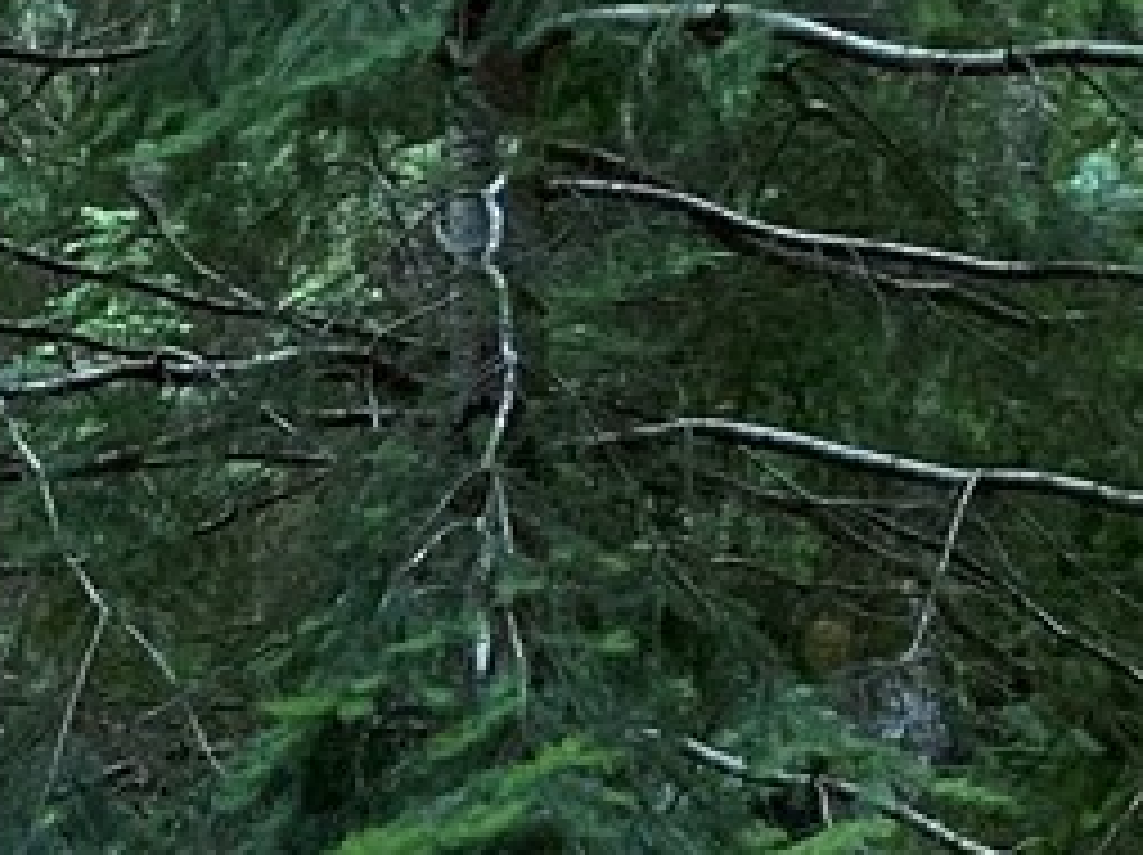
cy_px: 2354
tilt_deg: -13.5
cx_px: 4
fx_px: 5410
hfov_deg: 11.9
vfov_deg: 8.0
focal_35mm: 164
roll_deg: +1.6
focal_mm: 4.25
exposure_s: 1/121
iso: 125
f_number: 1.8
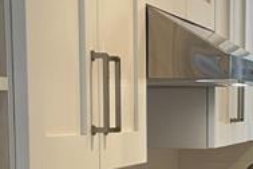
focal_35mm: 135
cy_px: 233
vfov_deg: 9.9
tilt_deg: -7.0
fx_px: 949
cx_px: 193
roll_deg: -1.3
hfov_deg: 15.1
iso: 80
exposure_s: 1/120
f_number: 1.78
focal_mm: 6.86
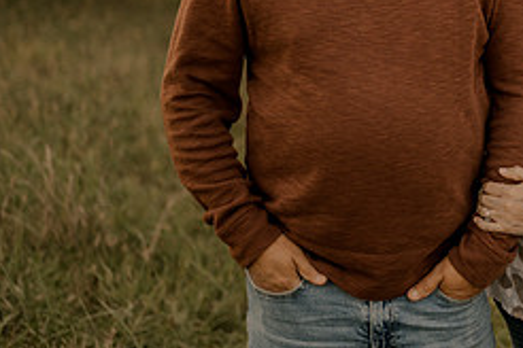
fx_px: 1830
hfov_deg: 15.9
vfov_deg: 10.8
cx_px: 525
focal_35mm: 126
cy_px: -5
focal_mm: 50
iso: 250
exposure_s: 1/500
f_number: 1.8
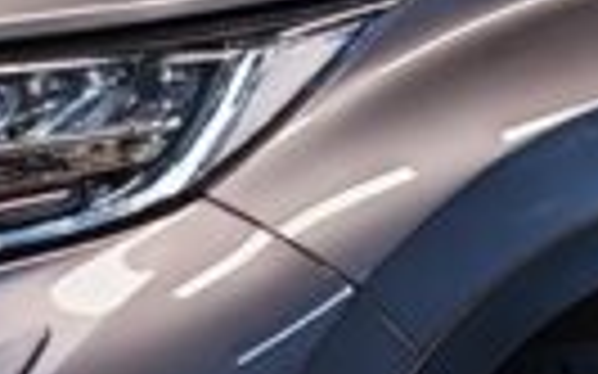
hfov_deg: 6.7
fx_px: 5050
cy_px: 86
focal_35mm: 310
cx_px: 670
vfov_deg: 4.2
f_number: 1.6
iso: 80
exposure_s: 1/50
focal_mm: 5.4
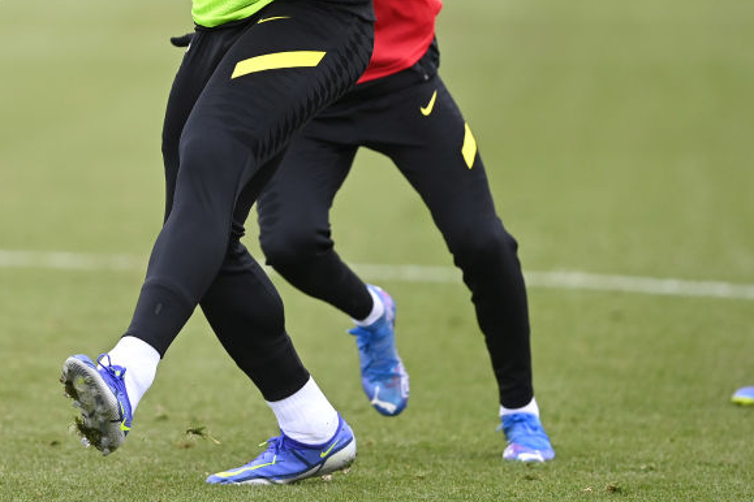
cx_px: 98
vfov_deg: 1.9
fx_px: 14807
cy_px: 84
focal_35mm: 707
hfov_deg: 2.9
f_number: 3.2
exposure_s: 1/1600
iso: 1250
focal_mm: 400
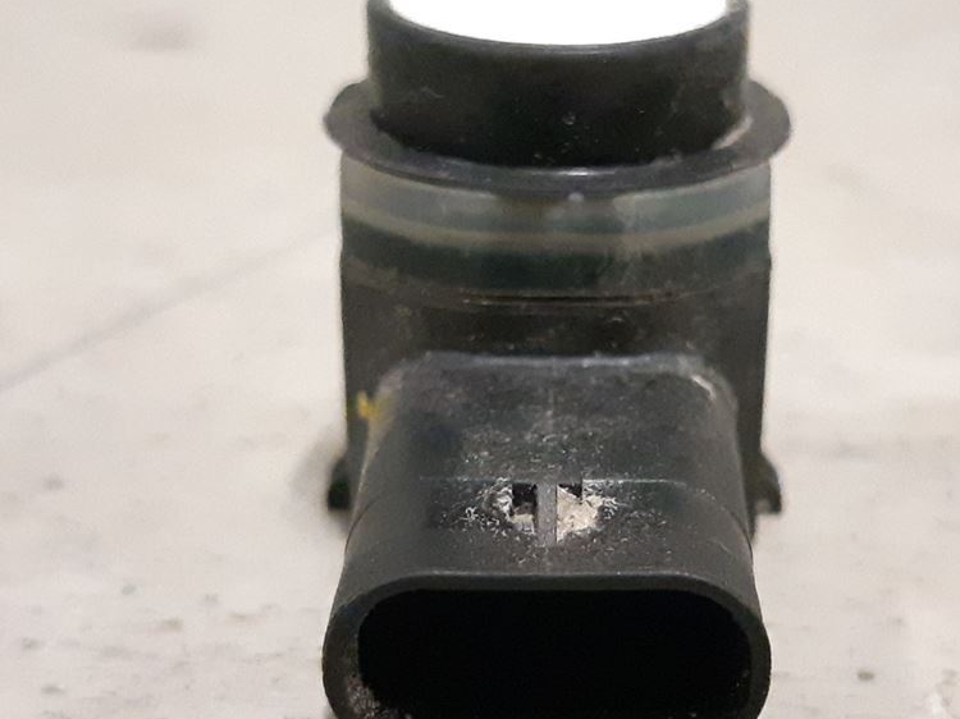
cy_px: 411
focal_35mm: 71
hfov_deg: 27.3
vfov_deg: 20.7
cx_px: 594
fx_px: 1968
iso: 800
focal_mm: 3.93
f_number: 1.7
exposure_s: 1/129
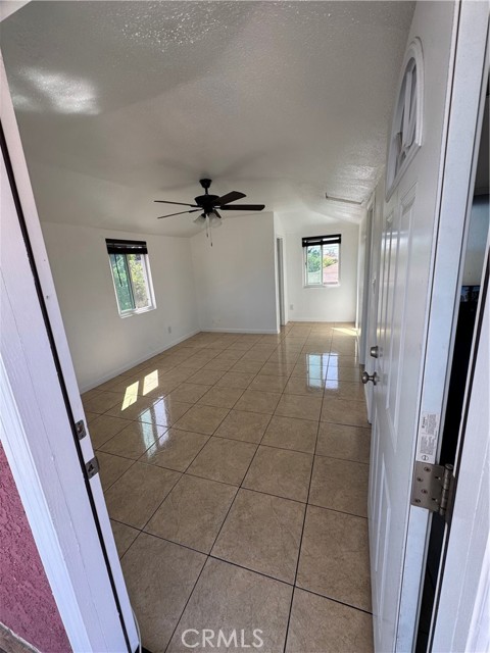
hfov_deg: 85.7
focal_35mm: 14
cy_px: 326
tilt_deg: -13.9
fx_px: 264
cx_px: 245
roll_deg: +3.8
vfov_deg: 102.1
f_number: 2.2
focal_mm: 2.22
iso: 40
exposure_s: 1/205
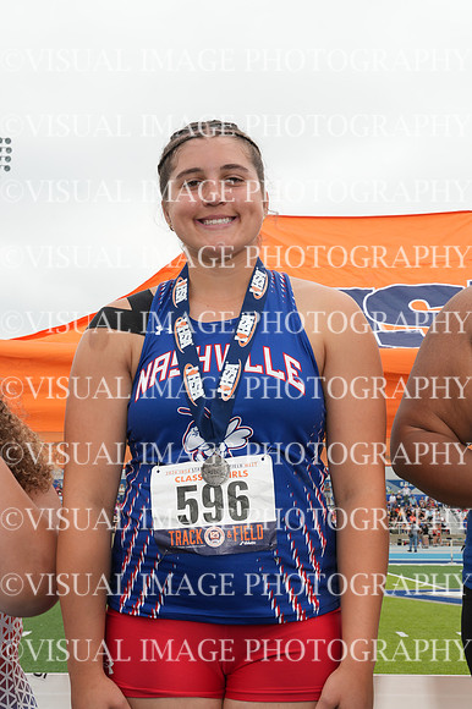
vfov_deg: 37.9
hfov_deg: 25.7
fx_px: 1034
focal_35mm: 52
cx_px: 236
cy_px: 354
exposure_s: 1/125
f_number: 11
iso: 125
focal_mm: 35
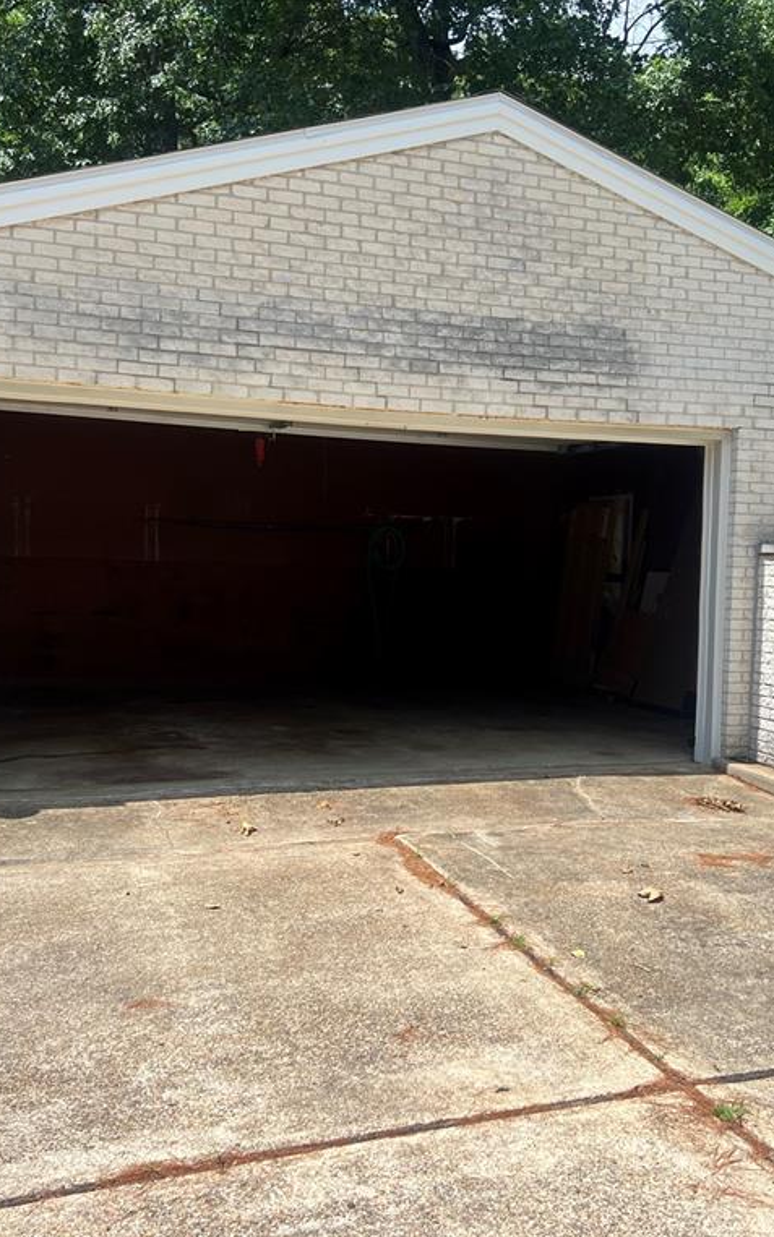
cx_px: 472
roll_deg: -1.4
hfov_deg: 34.3
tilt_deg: -1.9
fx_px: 1249
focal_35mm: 37
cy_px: 619
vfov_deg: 52.7
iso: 50
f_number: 1.5
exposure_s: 1/3571
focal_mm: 5.7
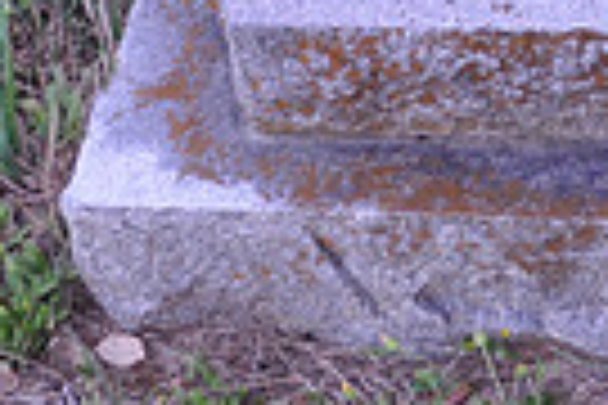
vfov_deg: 10.3
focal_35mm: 129
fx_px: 2178
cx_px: 748
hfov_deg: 15.3
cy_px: -164
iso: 400
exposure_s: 1/15
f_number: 4
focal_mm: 20
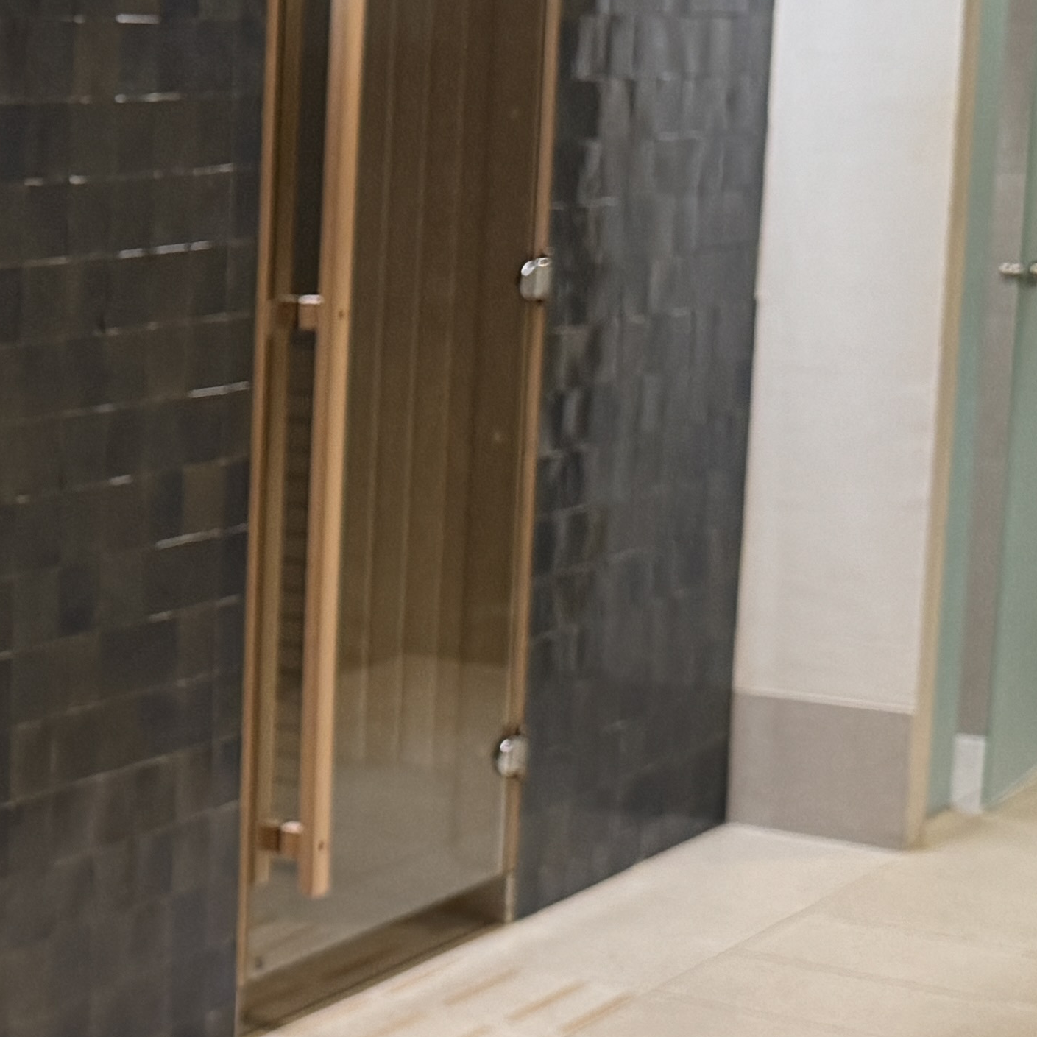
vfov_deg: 20.2
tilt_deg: -9.6
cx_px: -599
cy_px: 574
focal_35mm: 86
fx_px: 2915
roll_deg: +1.0
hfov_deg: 17.7
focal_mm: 6.76
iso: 200
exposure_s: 1/81
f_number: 1.78
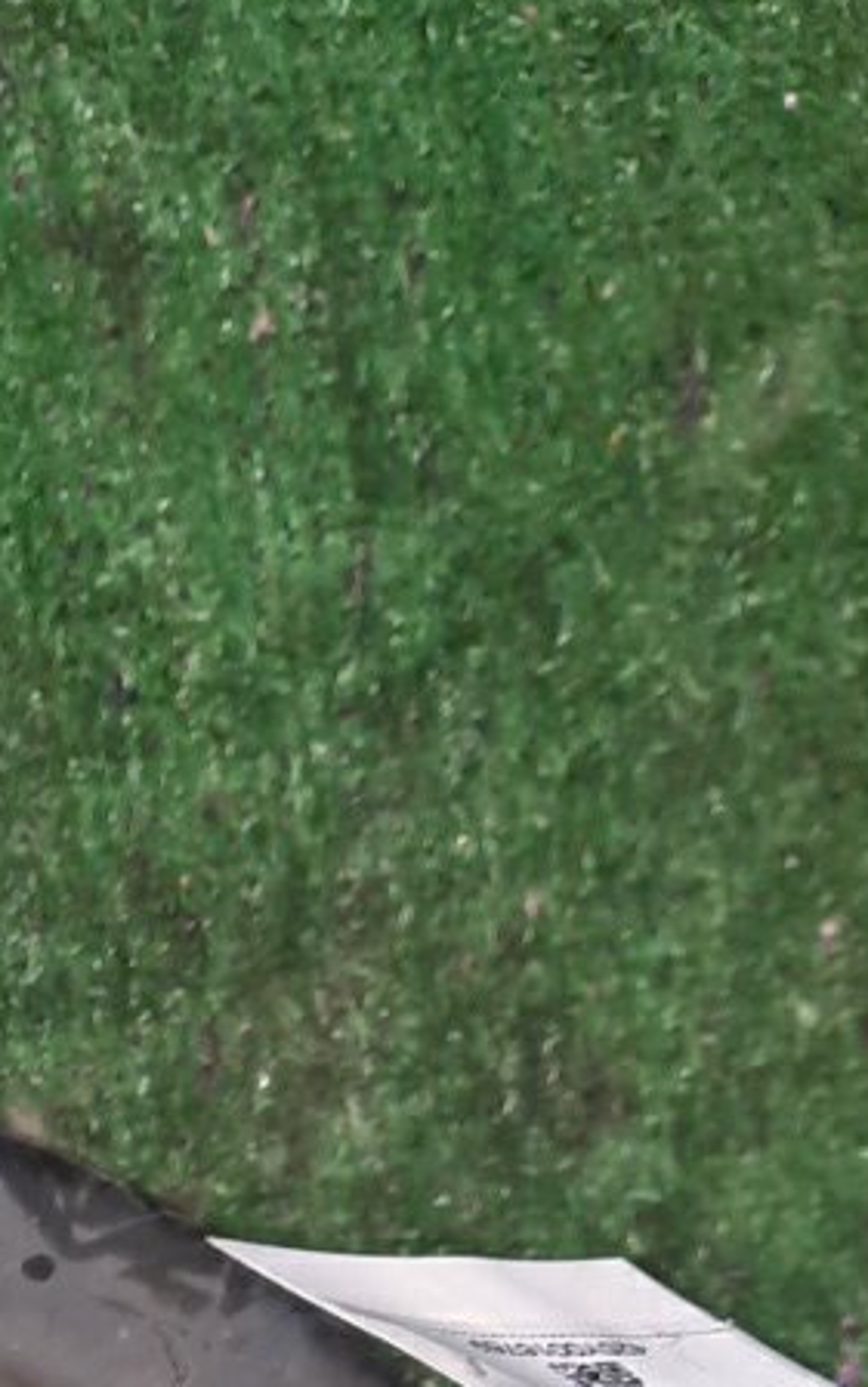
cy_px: 2104
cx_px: -266
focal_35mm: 85
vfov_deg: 20.6
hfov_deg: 14.7
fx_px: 3214
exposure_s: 1/25
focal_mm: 4.6
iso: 398
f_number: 2
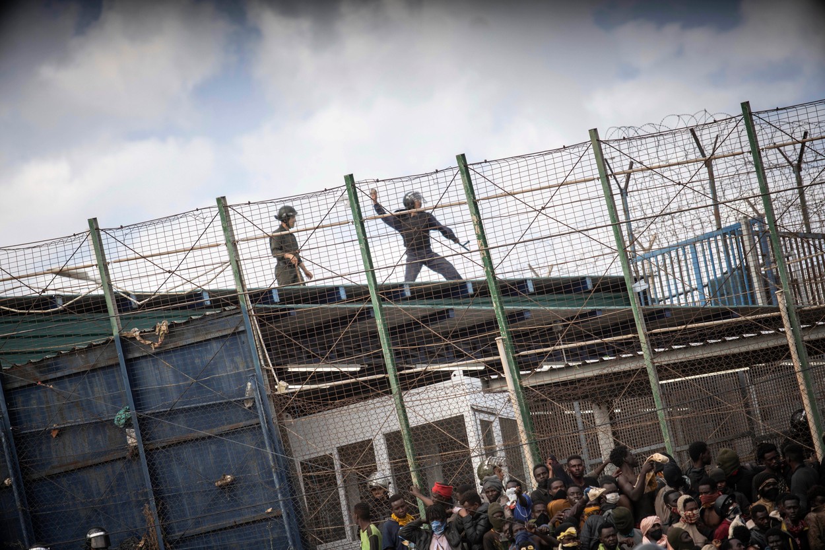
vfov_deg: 6.9
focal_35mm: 200
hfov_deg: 10.3
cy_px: 275
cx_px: 412
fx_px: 4582
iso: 400
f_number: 2.8
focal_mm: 200
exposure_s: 1/2500
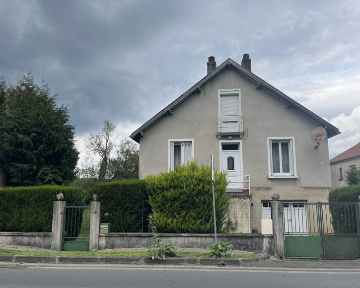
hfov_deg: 62.2
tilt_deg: +8.4
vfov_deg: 51.5
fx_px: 298
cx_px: 189
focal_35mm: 28
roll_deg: +0.7
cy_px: 145
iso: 50
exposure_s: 1/1279
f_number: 1.6
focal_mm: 5.1
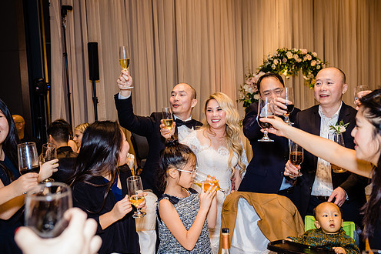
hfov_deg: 47.3
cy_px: 120
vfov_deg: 32.6
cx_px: 209
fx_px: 434
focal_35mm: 41
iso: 1250
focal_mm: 35
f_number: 4
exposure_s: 1/160
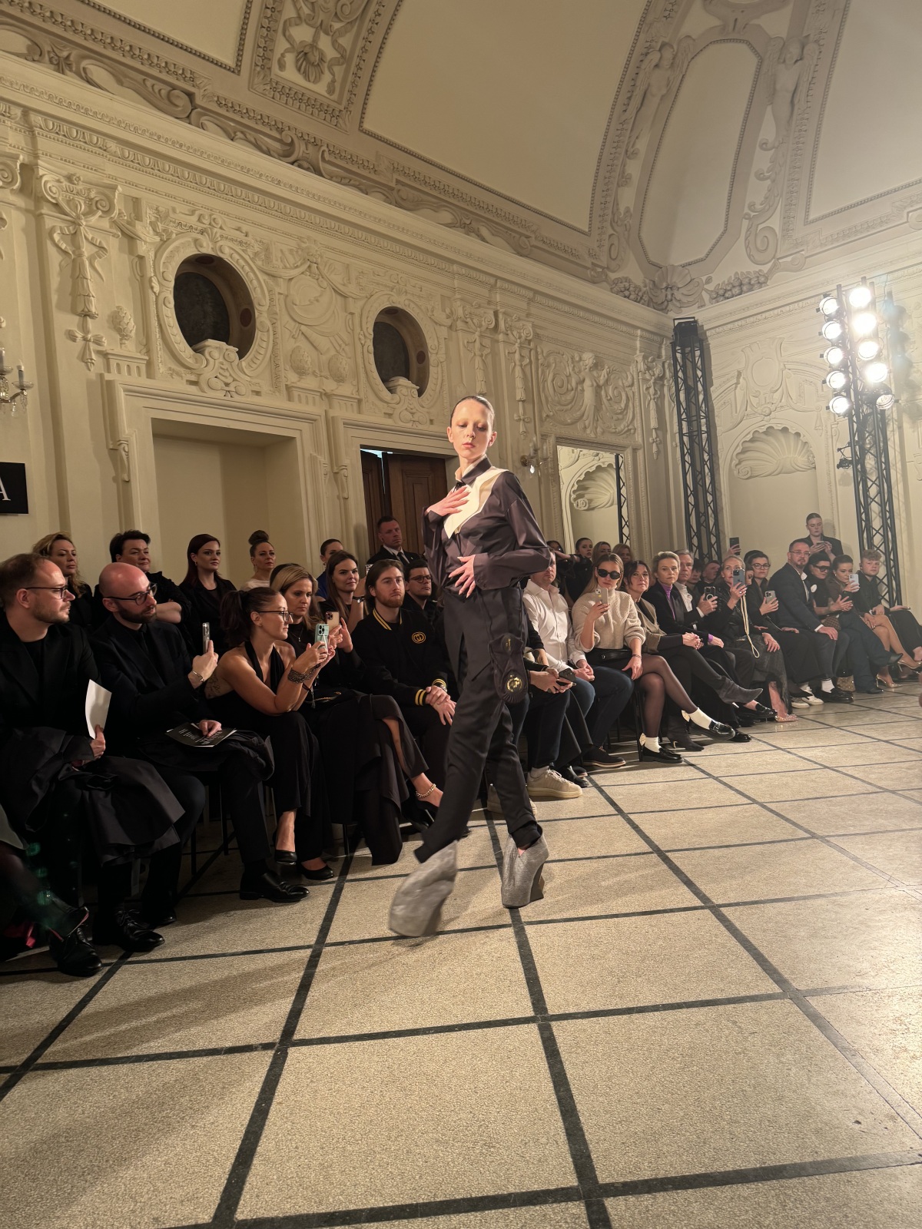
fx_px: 852
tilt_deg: +0.7
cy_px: 614
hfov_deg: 56.8
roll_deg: +4.7
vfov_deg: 71.6
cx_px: 461
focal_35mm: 24
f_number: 1.78
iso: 125
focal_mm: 6.76
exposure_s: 1/50
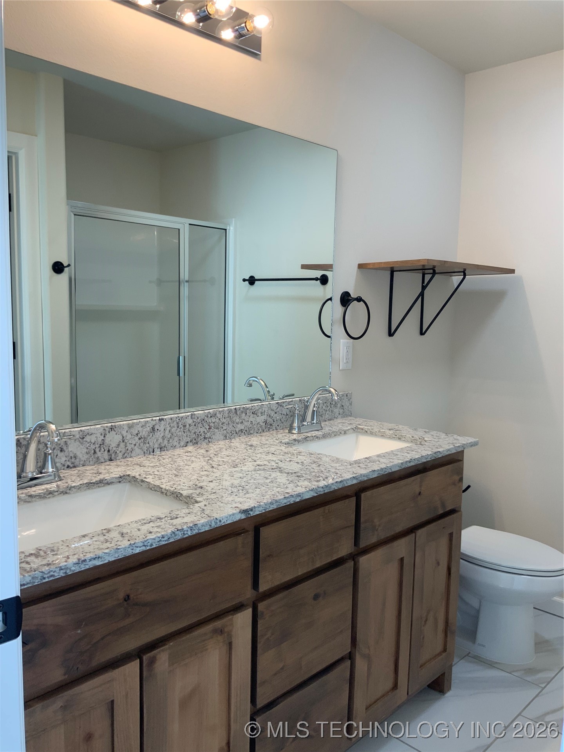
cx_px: 282
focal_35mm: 29
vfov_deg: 61.7
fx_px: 630
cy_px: 376
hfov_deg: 48.2
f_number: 1.8
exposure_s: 1/120
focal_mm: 3
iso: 64
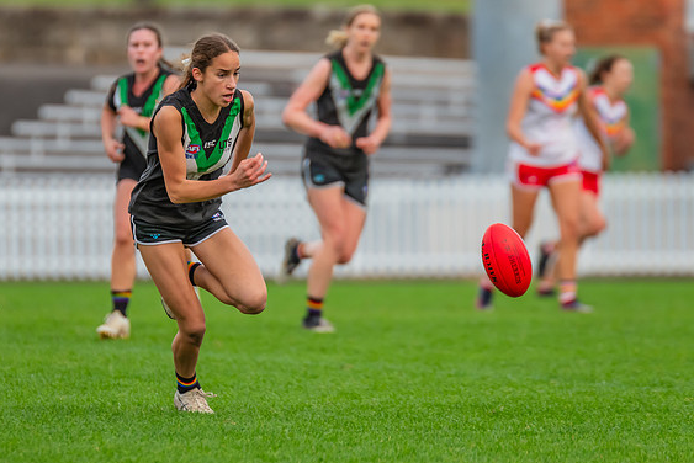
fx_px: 12517
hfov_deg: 3.2
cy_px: 159
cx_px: 266
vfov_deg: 2.1
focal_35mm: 649
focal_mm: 420
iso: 800
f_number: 5
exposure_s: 1/1000
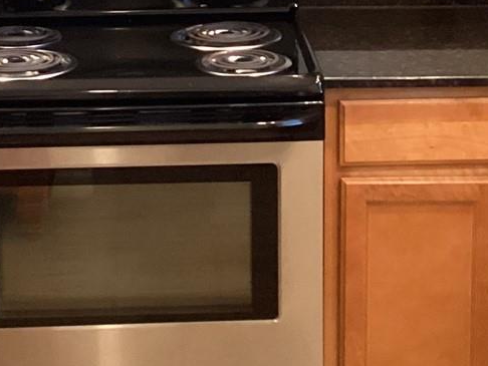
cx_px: 228
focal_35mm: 102
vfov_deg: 14.3
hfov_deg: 19.2
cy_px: 15
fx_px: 1439
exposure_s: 1/30
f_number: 2.4
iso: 400
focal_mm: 3.3
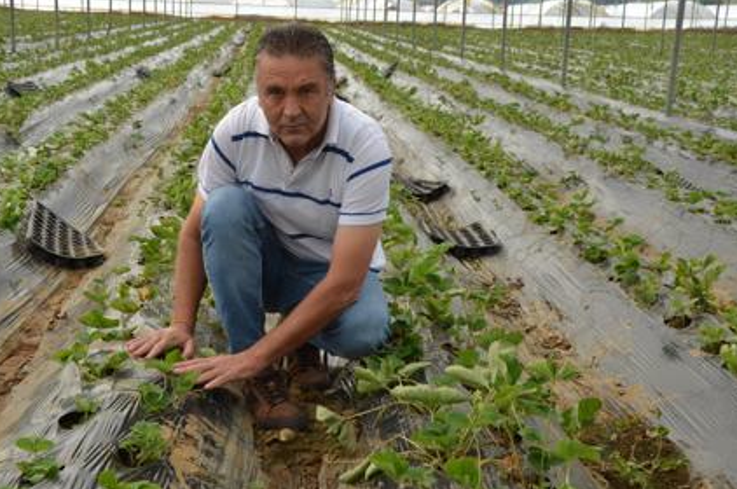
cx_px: 313
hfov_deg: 33.4
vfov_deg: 22.5
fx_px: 1226
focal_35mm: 60
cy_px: 243
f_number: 10
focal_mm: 32
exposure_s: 1/400
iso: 400
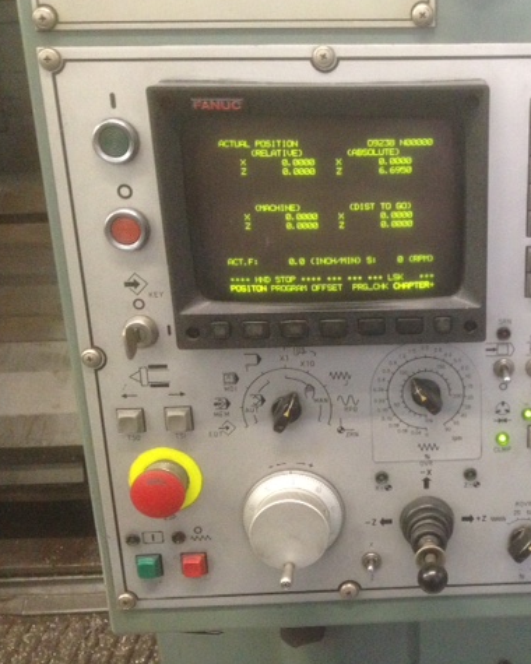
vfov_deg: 40.3
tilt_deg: -24.0
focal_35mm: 46
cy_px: 331
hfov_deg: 31.7
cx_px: 440
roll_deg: +1.0
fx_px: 904
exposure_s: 1/20
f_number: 2.4
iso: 320
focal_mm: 4.28
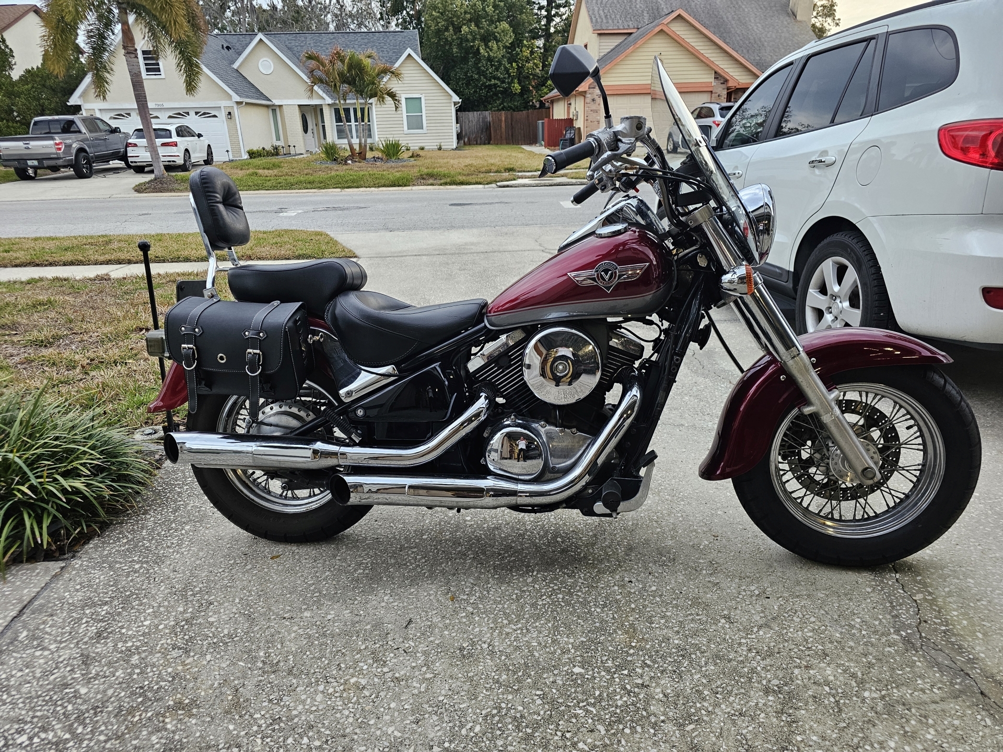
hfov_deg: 73.9
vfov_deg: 58.9
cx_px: 502
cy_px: 376
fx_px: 666
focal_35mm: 23
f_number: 1.7
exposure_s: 1/120
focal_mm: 6.3
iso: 250
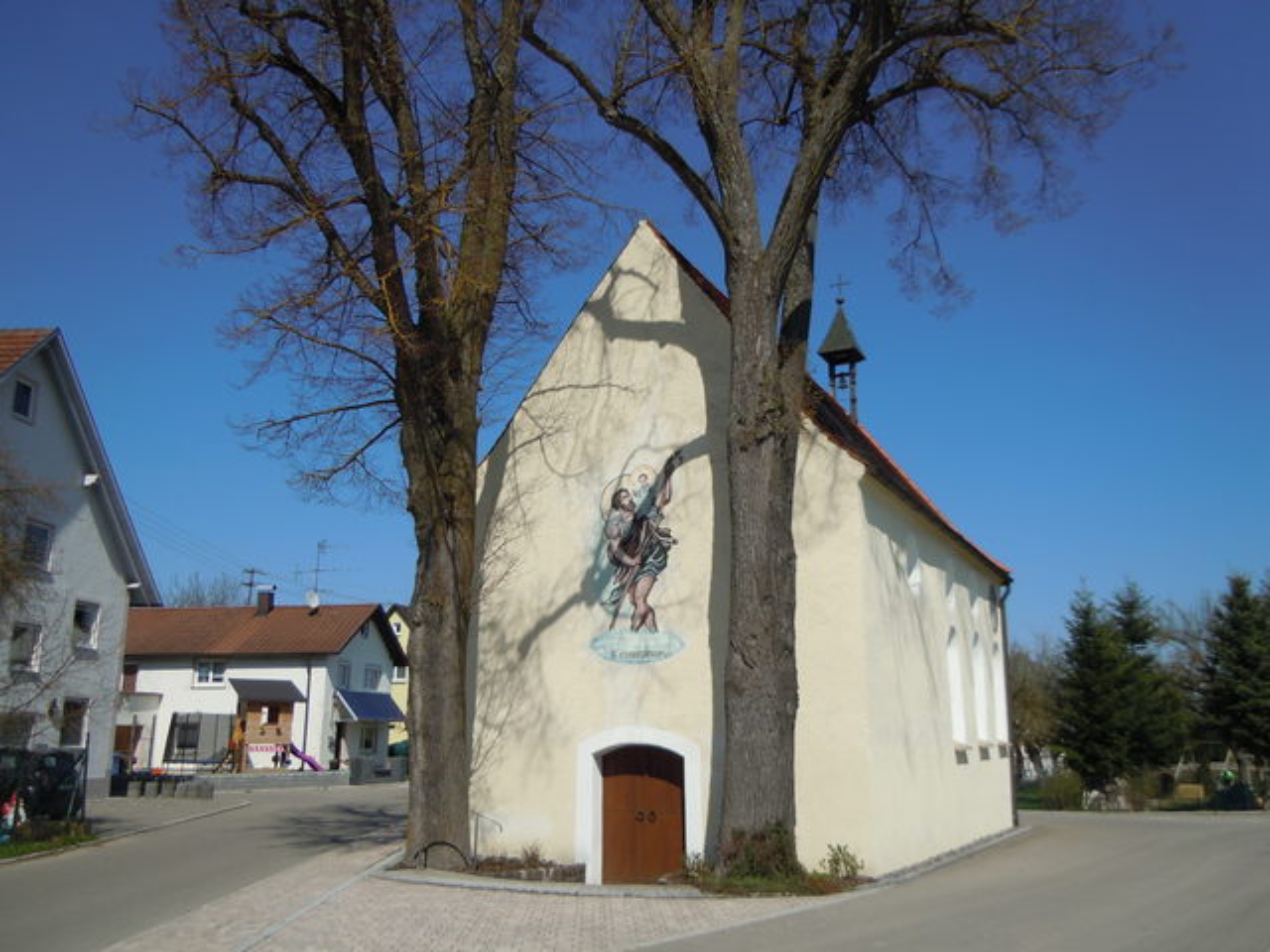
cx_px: 635
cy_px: 476
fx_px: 1101
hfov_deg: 60.0
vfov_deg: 46.8
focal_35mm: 30
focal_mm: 5.4
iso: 100
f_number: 7
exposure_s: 1/500
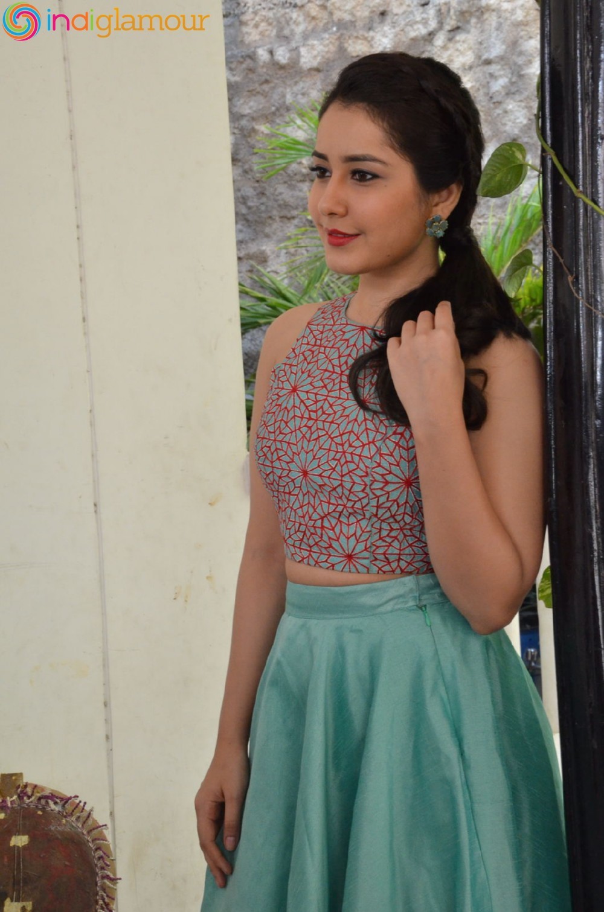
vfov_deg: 32.0
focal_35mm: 63
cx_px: 302
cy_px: 456
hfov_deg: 21.5
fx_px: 1593
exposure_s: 1/125
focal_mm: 42
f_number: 9
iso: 2000
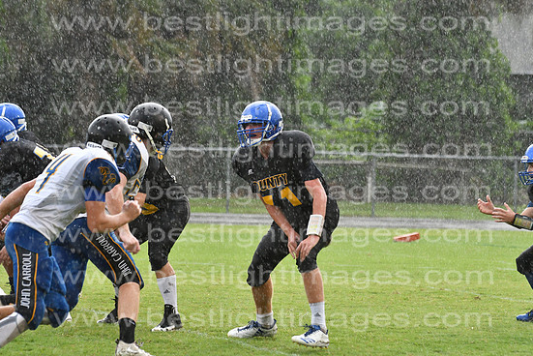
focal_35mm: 221
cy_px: 172
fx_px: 3274
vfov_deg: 6.2
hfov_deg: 9.3
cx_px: 274
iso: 1000
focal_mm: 140
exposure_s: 1/500
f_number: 4.5
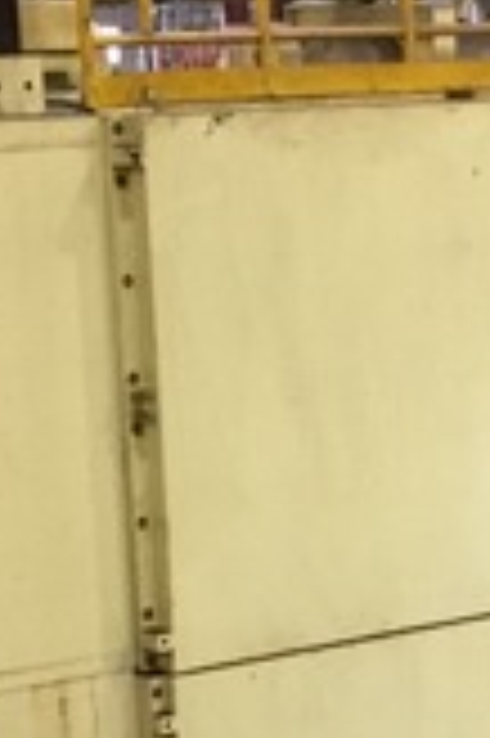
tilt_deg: -17.6
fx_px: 2578
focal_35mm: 126
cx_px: 472
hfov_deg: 10.8
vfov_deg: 15.9
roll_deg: +1.2
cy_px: 792
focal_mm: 3.3
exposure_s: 1/24
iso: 200
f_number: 2.4
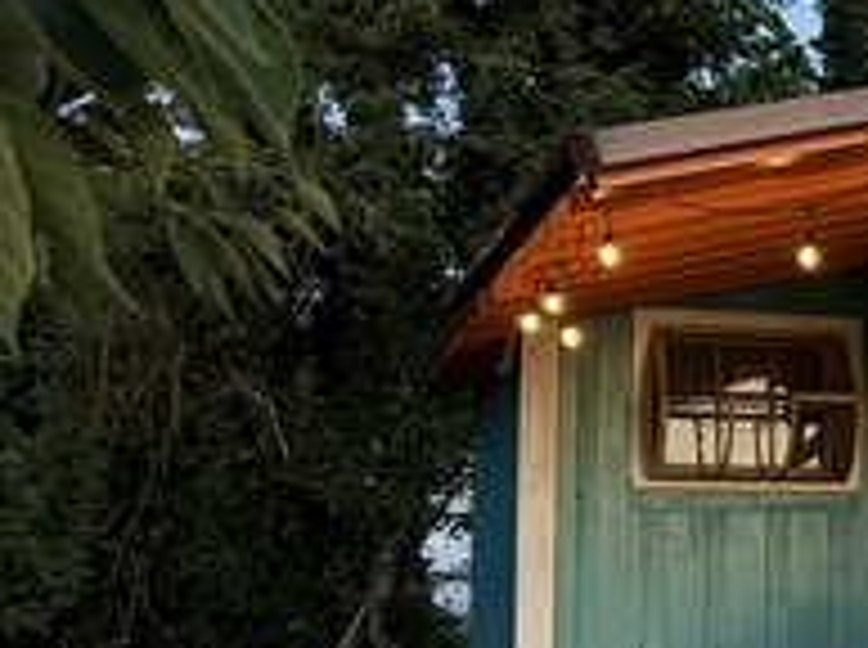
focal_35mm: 90
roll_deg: -0.7
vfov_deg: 16.3
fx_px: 2253
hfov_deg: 19.0
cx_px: 1320
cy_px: 508
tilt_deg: +2.8
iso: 1600
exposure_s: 1/15
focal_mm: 5.96
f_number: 1.6
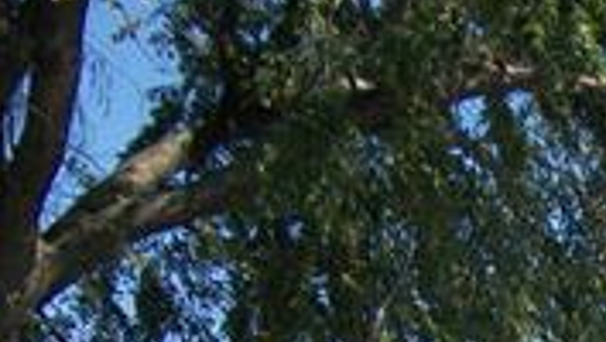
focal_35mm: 126
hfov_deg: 15.6
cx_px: 928
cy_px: 800
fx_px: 2027
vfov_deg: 8.8
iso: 80
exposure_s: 1/100
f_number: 8.8
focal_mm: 5.7
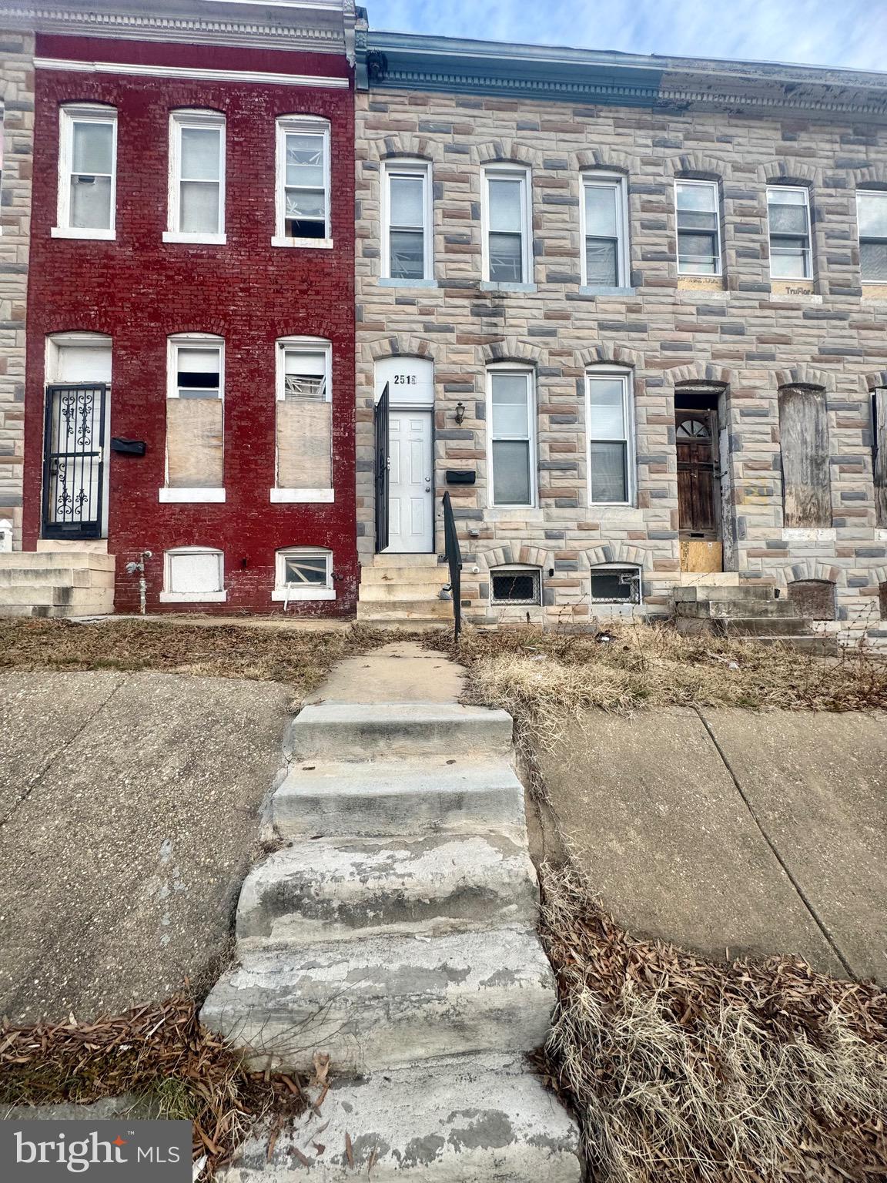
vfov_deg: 102.1
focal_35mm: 14
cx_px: 444
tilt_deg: +2.5
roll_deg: +2.3
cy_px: 592
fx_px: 478
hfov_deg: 85.7
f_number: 2.2
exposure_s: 1/384
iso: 40
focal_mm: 2.22
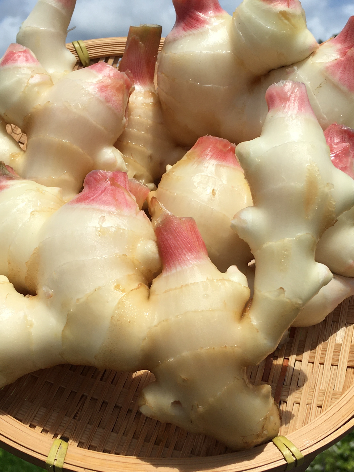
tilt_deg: -6.2
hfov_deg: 28.0
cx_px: 174
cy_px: 230
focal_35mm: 52
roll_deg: +4.2
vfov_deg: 36.8
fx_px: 709
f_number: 2.2
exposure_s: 1/2747
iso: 25
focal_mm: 4.15
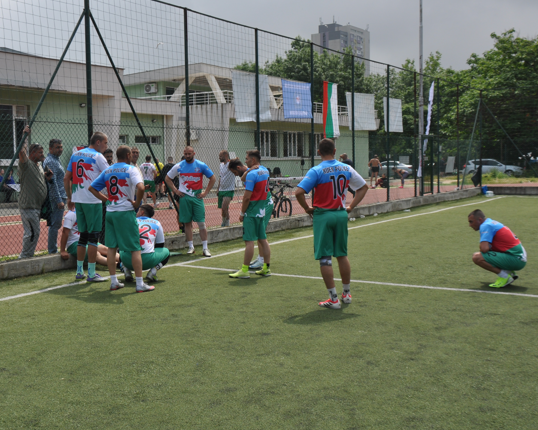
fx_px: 717
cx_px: 202
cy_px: 203
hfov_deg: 40.9
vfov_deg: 33.4
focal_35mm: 45
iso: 200
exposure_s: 1/320
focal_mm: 24
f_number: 9
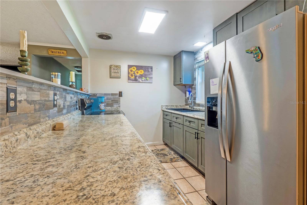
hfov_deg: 95.0
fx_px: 141
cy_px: 102
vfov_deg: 72.0
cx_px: 154
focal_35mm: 16
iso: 250
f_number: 9
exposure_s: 1/50
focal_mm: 11
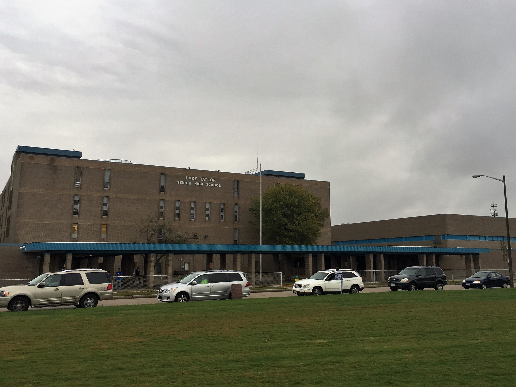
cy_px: 172
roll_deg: -1.1
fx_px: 492
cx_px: 285
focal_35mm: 33
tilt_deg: +11.0
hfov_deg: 55.2
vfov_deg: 42.9
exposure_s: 1/120
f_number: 2.2
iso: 50
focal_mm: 4.15
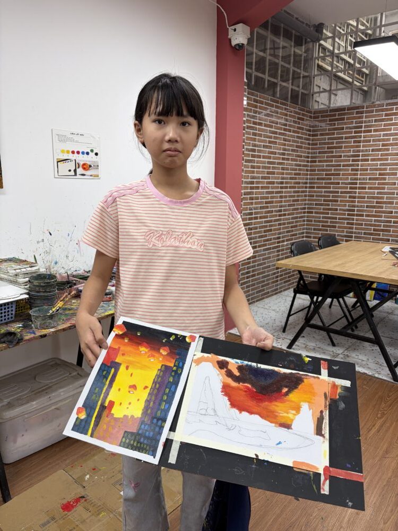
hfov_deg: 53.1
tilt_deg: -11.2
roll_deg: -0.7
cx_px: 199
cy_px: 266
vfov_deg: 67.3
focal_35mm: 26
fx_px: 399
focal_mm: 5.96
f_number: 1.6
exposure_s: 1/100
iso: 32
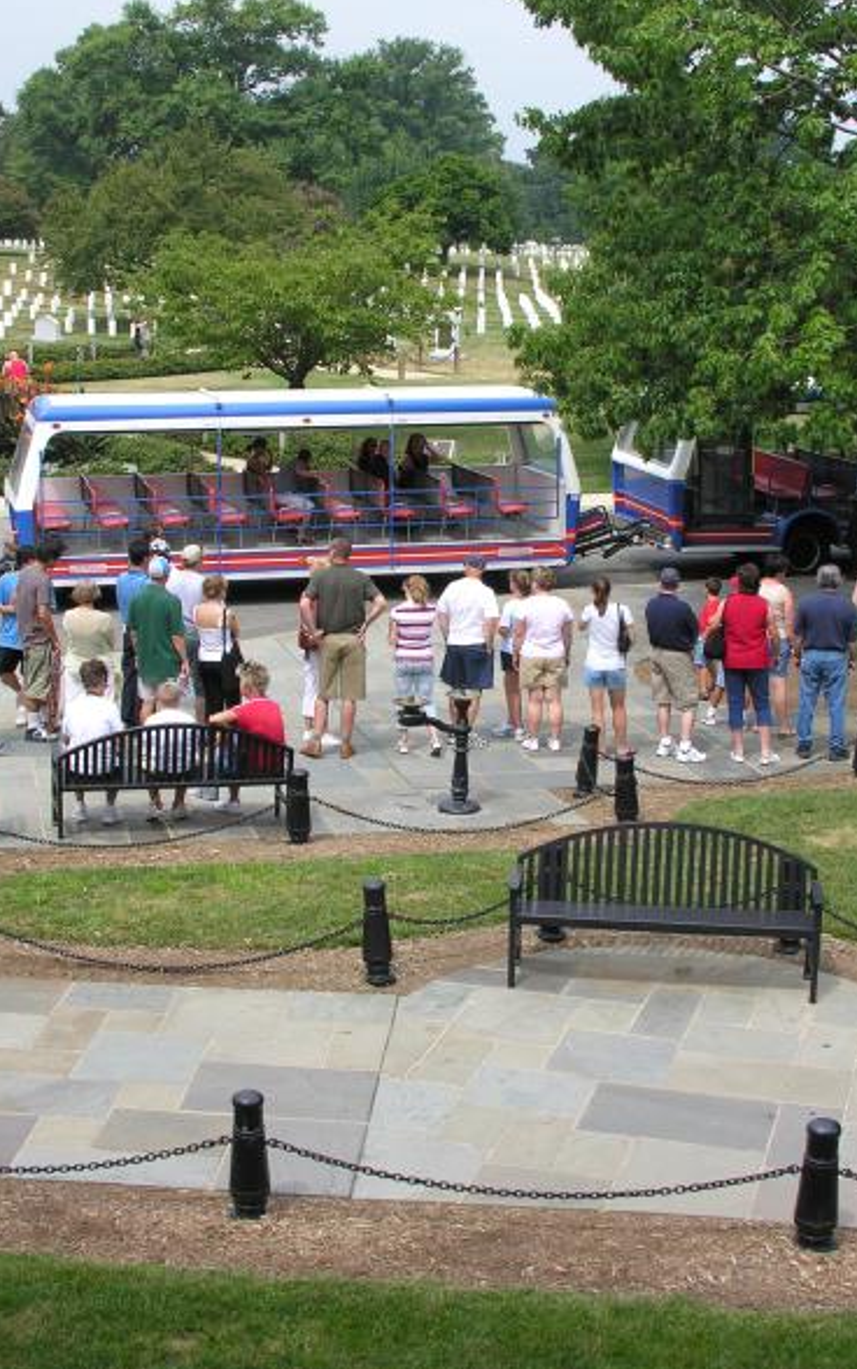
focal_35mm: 50
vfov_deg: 40.3
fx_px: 1867
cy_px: 681
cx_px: 417
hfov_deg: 25.9
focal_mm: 8.9
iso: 50
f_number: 5.6
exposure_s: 1/160
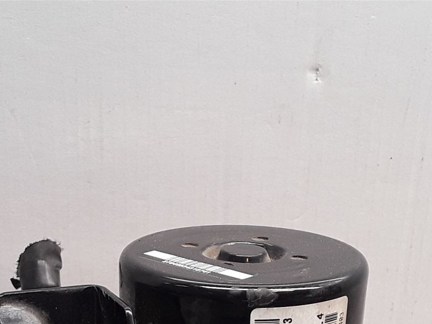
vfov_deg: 18.7
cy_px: 422
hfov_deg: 26.6
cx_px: 178
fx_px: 911
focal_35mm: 73
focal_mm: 2.91
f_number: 1.9
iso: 50
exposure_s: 1/50
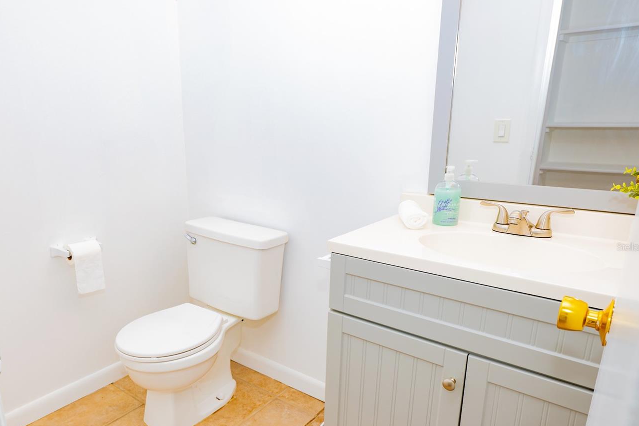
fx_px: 444
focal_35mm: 25
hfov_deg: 70.9
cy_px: 247
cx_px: 262
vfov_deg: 51.1
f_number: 8
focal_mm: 20
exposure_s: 1/50
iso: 200
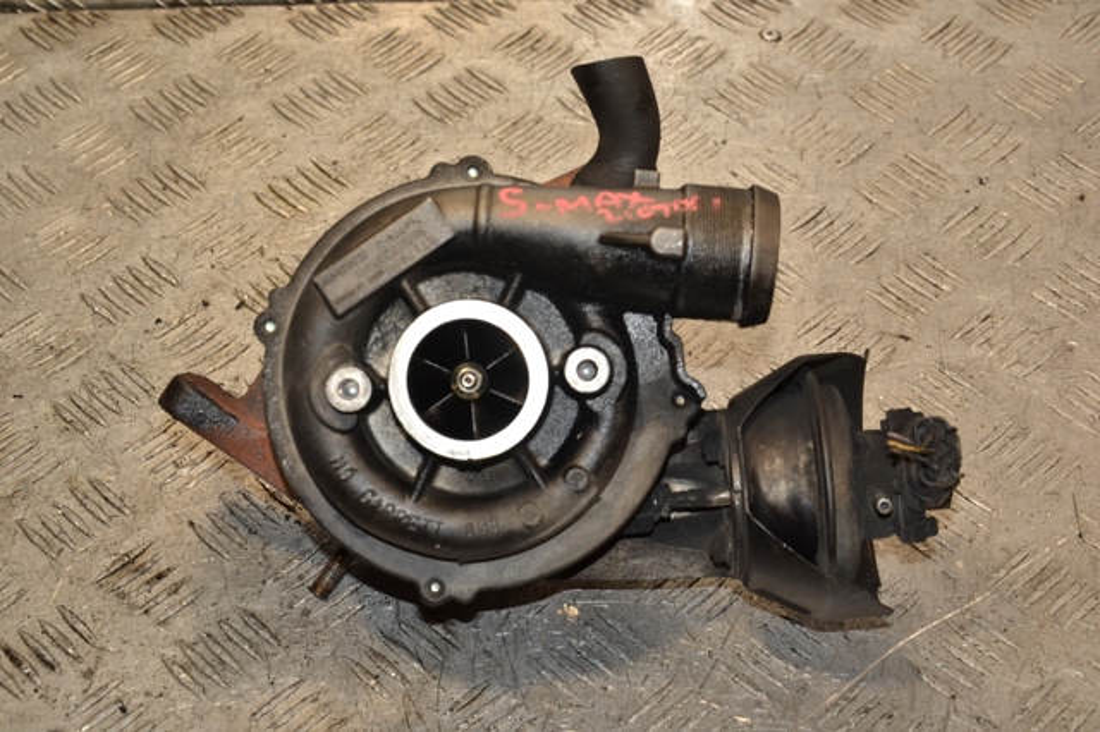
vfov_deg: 20.1
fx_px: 2061
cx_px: 550
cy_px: 366
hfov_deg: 29.9
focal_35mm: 68
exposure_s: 1/200
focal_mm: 45
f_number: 7.1
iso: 800
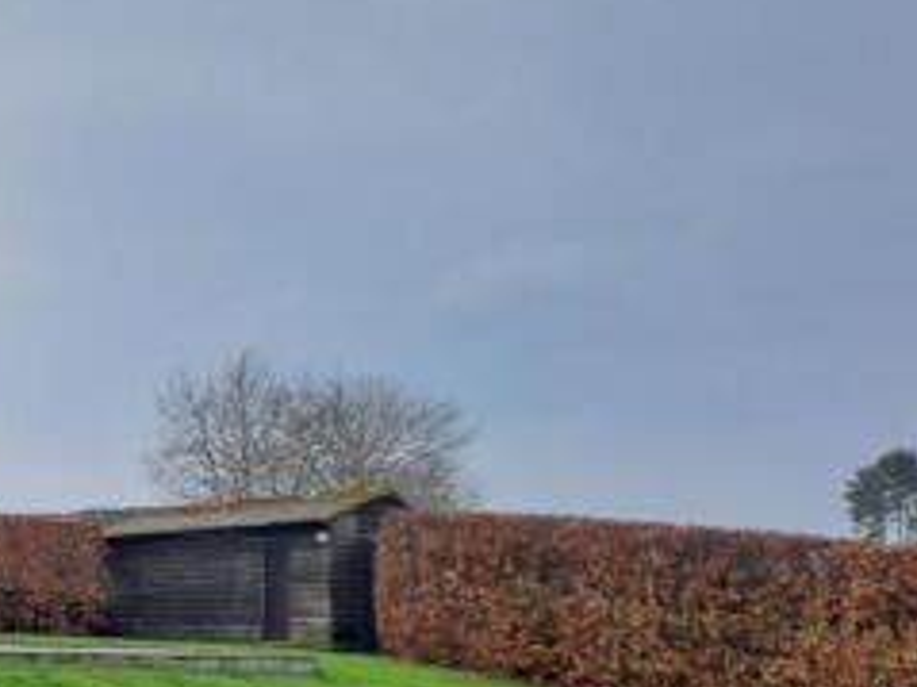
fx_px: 1615
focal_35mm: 61
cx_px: -171
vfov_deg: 23.8
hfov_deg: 27.9
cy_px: 505
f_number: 1.8
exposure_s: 1/676
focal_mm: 4.65
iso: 32
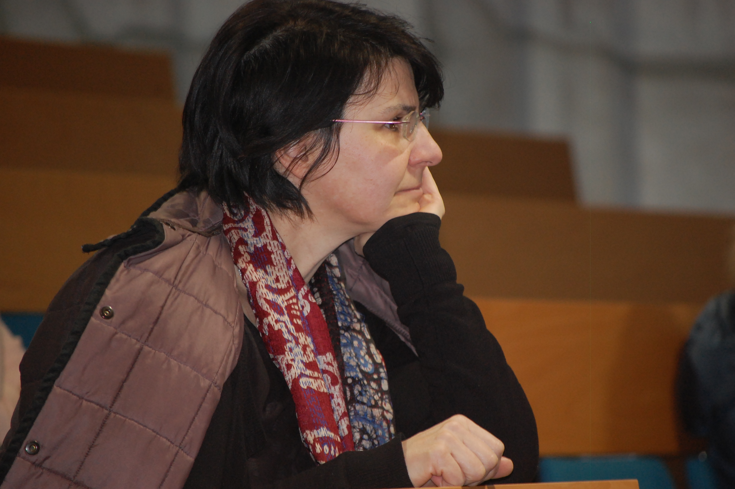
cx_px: 368
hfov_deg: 6.9
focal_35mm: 300
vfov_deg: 4.6
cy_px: 244
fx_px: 6120
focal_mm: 200
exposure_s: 1/60
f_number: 5.6
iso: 900
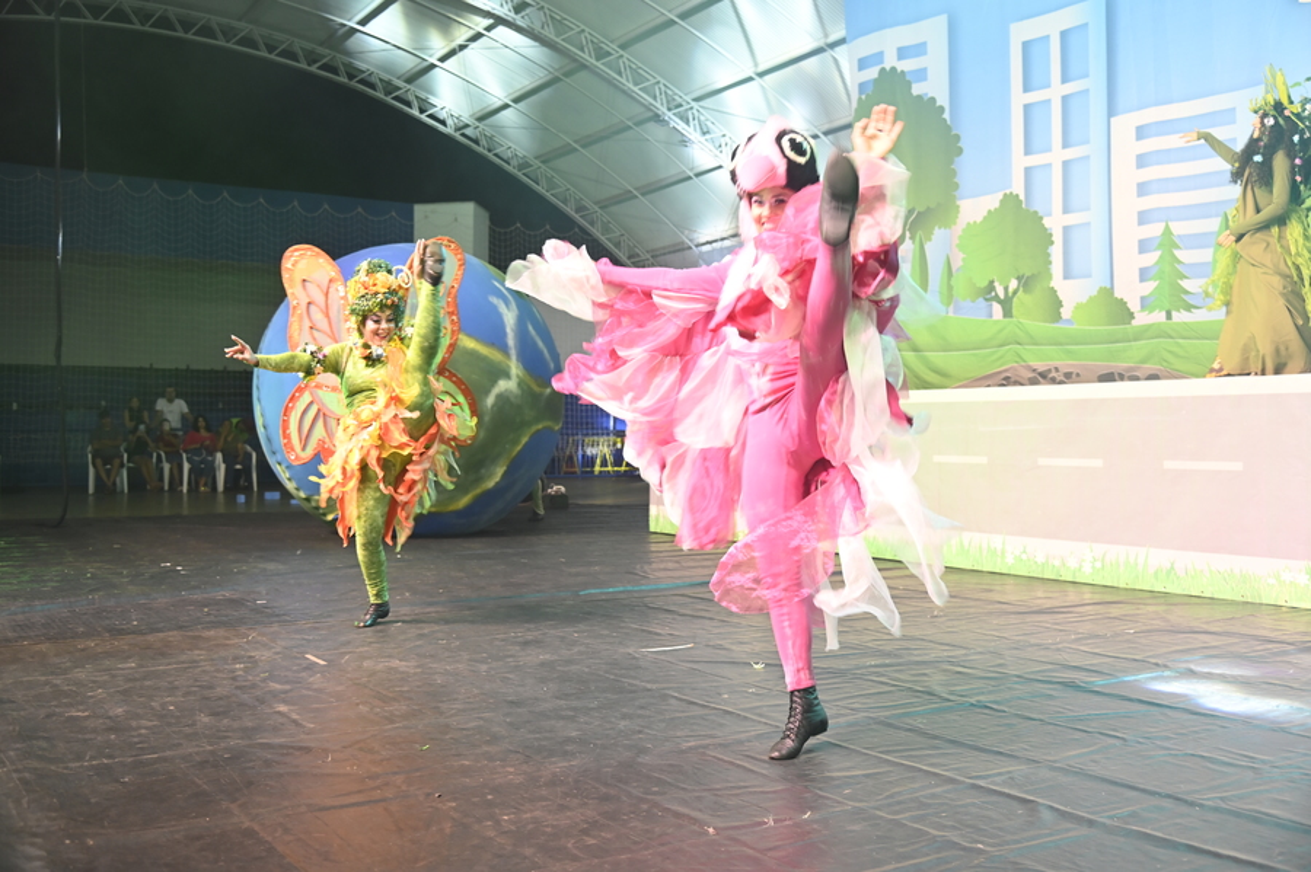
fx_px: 1274
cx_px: 656
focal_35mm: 35
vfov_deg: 37.8
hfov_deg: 54.5
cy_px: 436
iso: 1600
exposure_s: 1/100
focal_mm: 35
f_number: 4
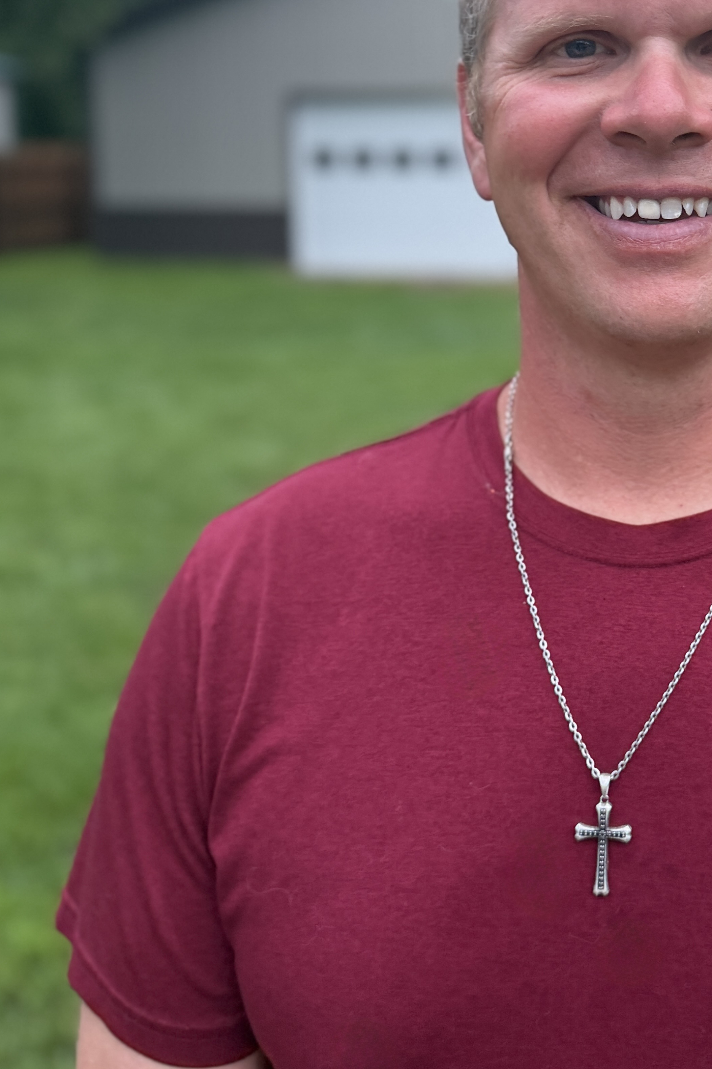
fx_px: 1335
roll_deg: +0.1
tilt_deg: -7.3
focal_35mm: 45
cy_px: 308
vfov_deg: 42.6
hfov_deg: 28.2
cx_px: 696
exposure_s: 1/60
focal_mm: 6.76
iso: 200
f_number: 1.78
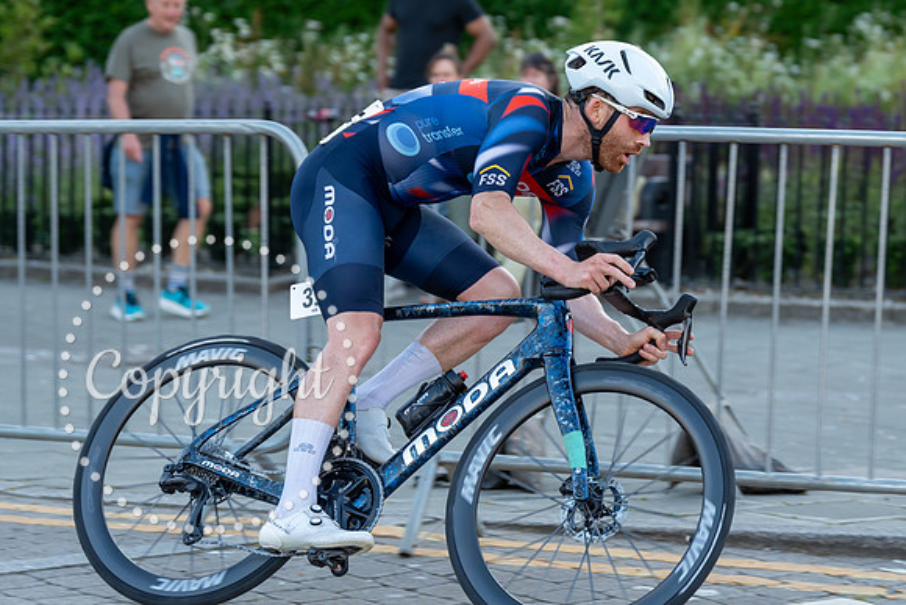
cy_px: 201
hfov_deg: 16.8
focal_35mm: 122
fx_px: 3061
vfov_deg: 11.3
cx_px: 605
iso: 640
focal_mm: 91
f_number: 3.2
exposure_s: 1/800
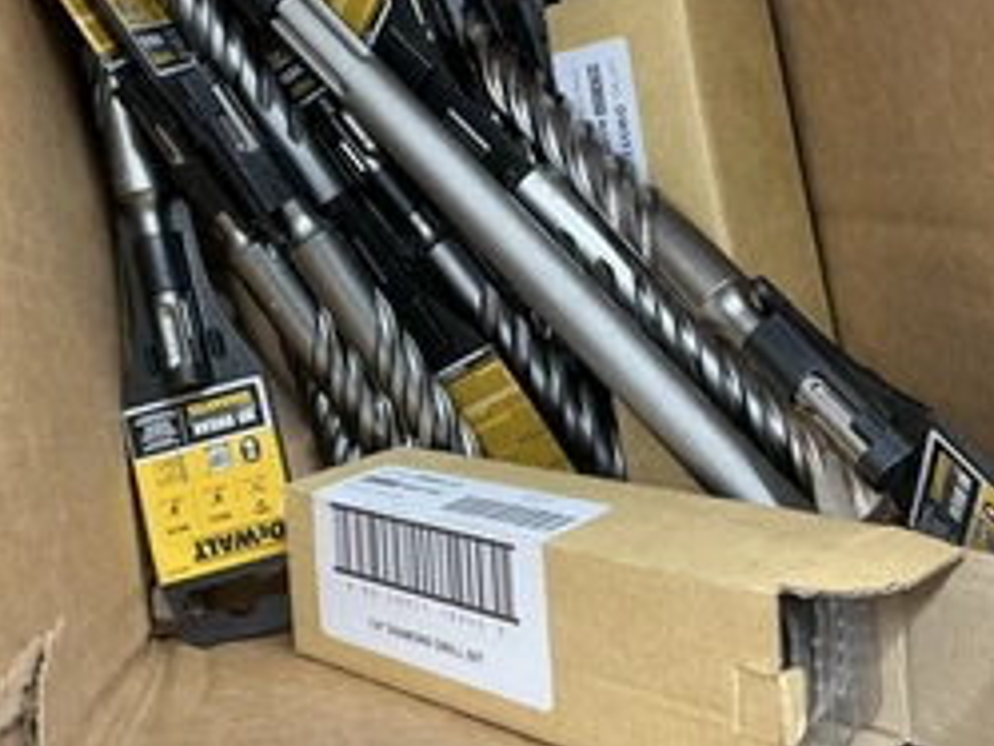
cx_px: 471
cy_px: 203
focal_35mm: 45
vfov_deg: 31.7
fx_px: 1293
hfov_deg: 42.0
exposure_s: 1/60
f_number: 1.8
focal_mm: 3
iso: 64
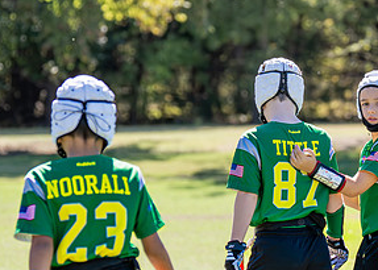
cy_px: 191
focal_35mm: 383
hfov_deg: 5.3
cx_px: 319
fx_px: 4112
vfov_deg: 3.8
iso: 200
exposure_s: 1/1600
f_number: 2.8
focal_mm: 99
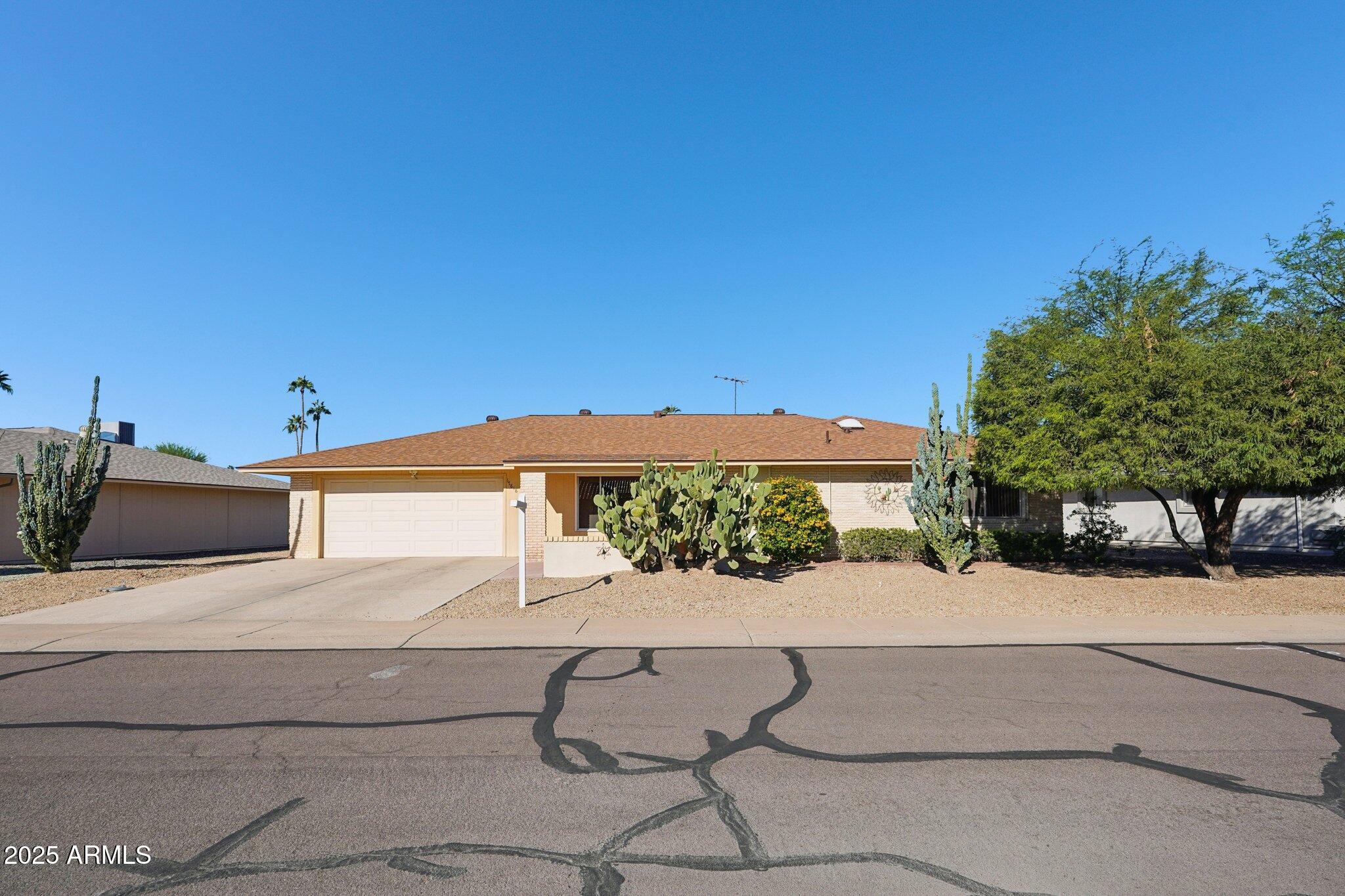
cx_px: 672
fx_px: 747
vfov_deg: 61.9
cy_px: 448
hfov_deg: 84.0
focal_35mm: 20
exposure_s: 1/1600
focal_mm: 20
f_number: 8
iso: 400
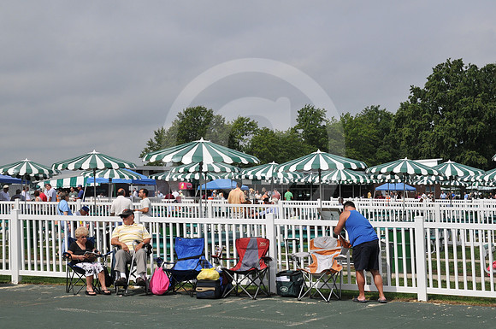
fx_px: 1032
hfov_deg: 27.0
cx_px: 248
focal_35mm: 75
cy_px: 164
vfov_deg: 18.1
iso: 400
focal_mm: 50
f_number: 7.1
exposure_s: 1/2500
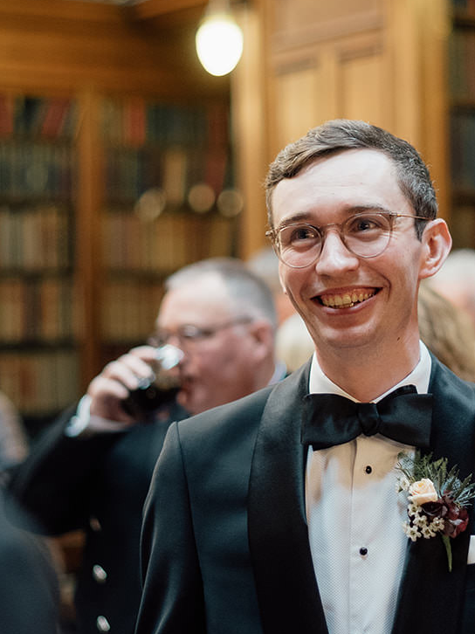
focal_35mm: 106
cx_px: 318
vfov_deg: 18.5
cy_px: 273
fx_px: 1941
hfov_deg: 13.9
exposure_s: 1/250
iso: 2000
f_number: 1.8
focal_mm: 50
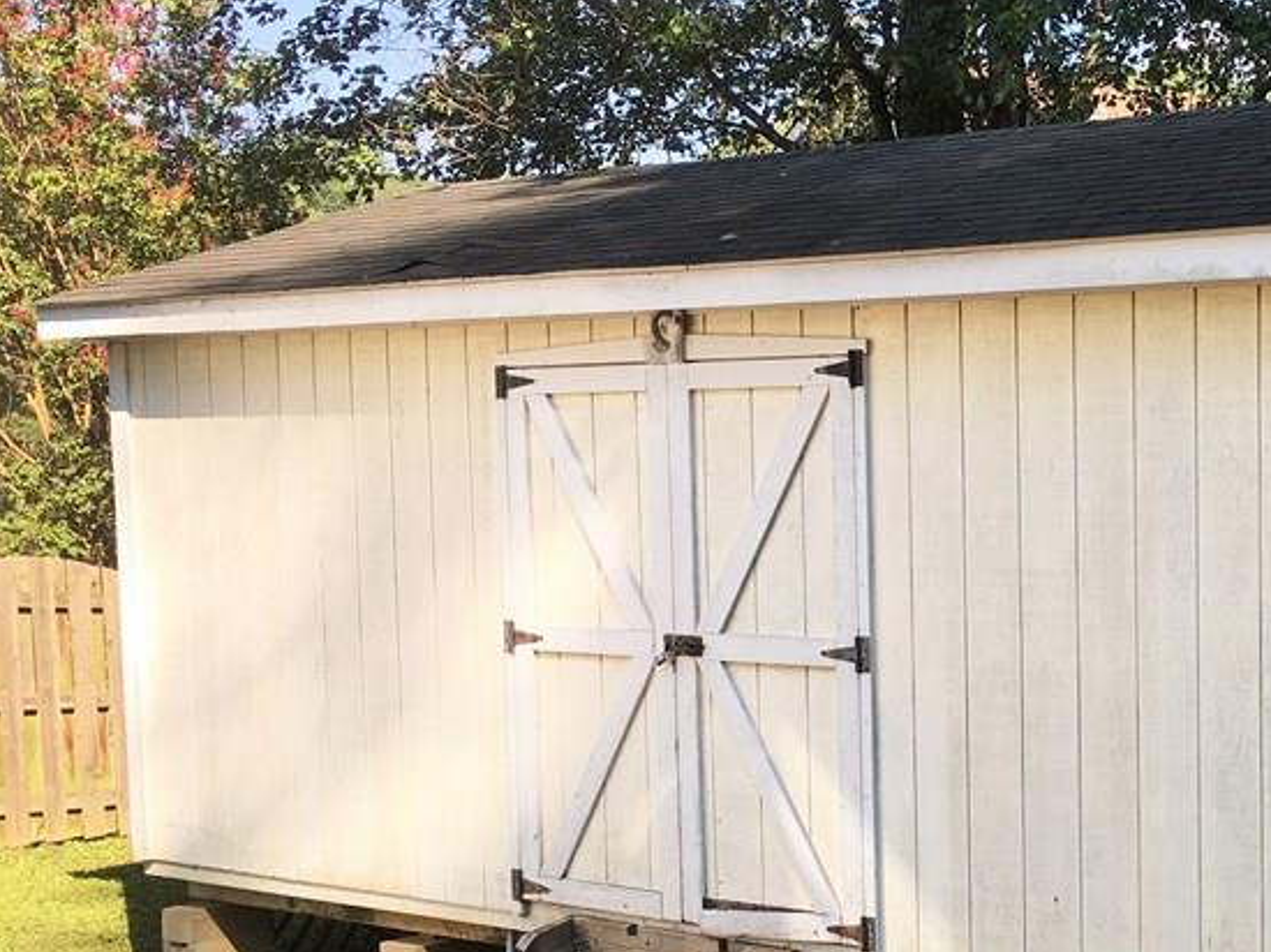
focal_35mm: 54
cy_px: 605
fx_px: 1982
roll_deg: +0.4
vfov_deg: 26.9
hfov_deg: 34.2
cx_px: 1070
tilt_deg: -5.2
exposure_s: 1/635
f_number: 2.2
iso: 25
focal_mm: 4.15
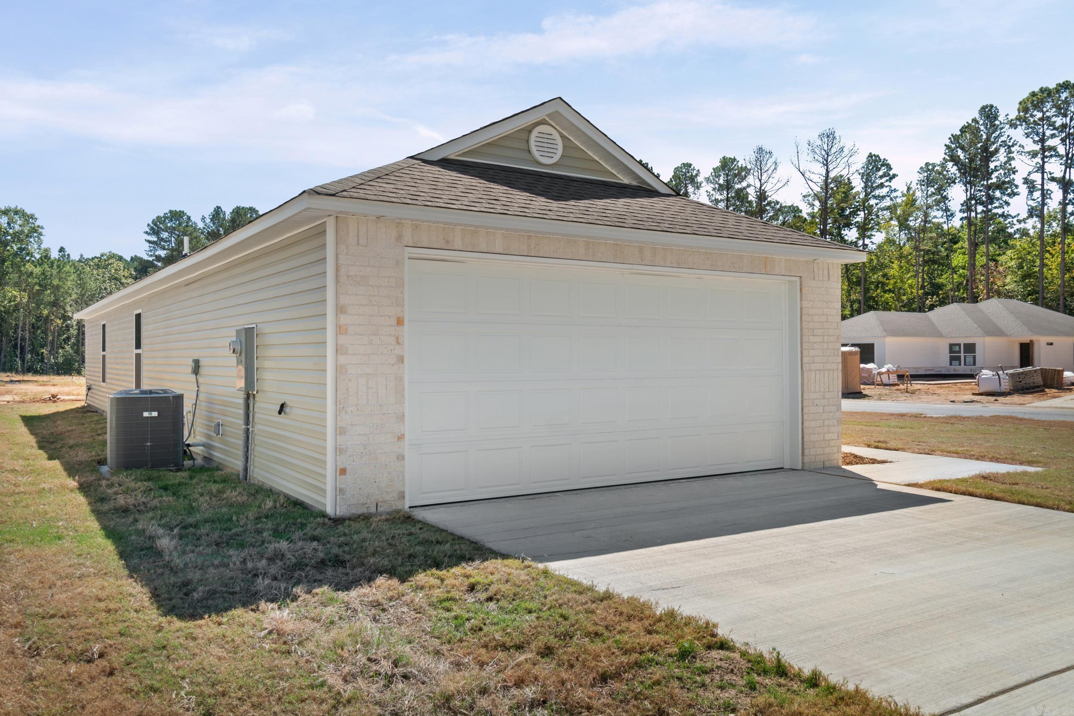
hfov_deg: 67.4
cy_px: 358
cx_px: 537
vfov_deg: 47.9
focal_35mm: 27
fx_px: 805
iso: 250
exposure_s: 1/160
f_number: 9
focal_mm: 18
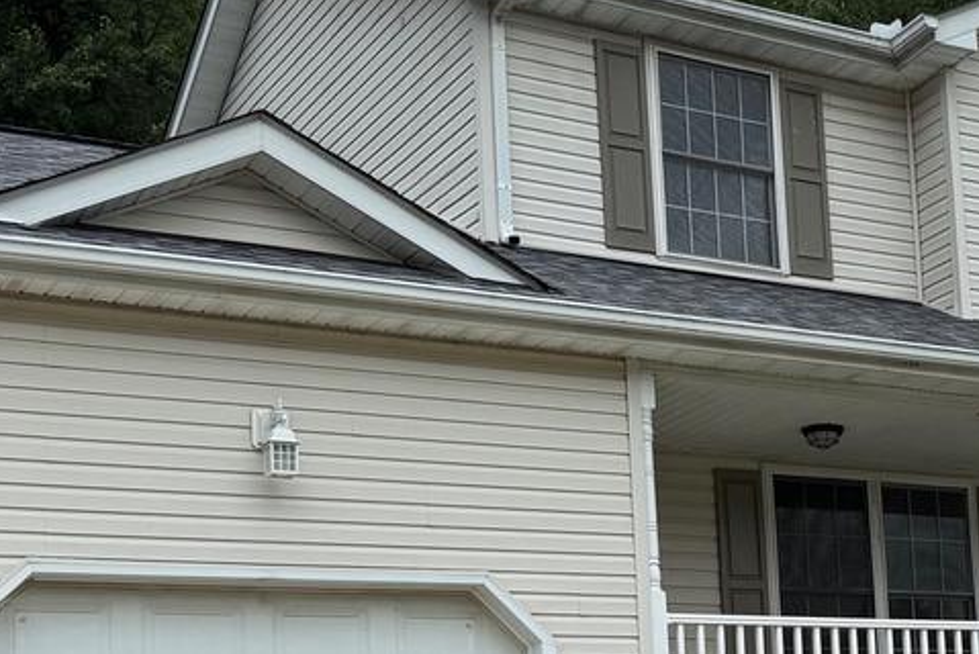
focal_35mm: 75
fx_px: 2041
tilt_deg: +6.7
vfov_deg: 17.9
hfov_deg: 25.7
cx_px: 973
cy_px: 593
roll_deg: +4.0
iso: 100
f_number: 1.78
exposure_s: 1/3145
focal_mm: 6.76
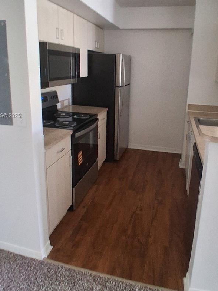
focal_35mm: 26
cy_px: 116
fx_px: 218
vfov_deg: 66.7
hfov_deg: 53.0
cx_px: 119
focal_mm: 1.4
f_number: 2.2
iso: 320
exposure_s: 1/40
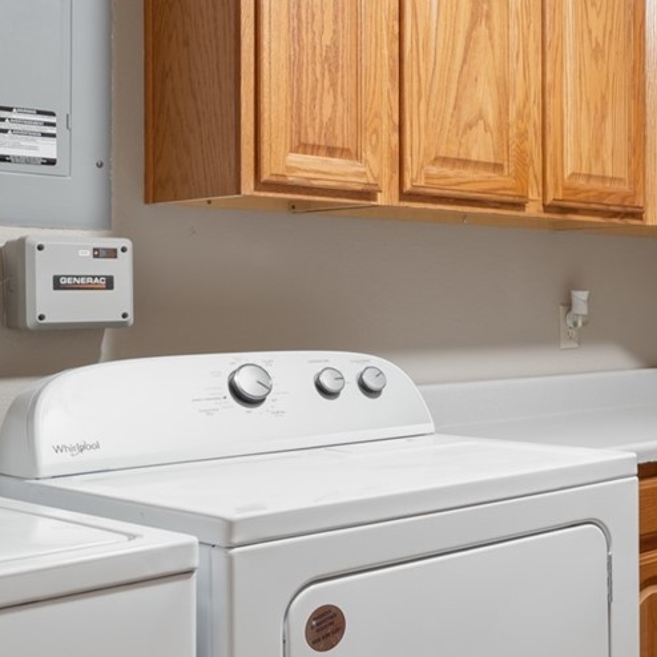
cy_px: 292
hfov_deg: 27.6
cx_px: 746
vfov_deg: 30.5
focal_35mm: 56
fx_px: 1202
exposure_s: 2
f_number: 8
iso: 160
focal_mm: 16
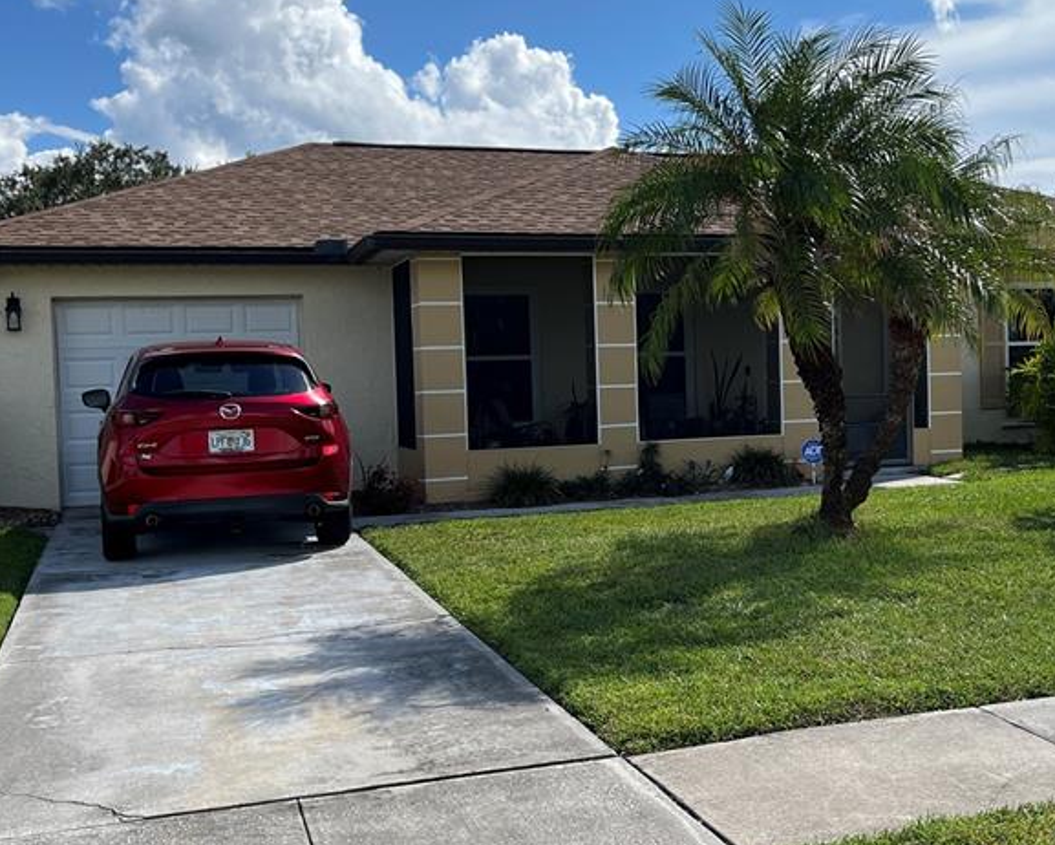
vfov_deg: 33.5
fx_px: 1406
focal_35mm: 45
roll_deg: +1.7
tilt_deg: -2.1
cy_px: 421
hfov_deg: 40.9
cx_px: 655
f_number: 1.6
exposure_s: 1/4310
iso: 50
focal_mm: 5.1
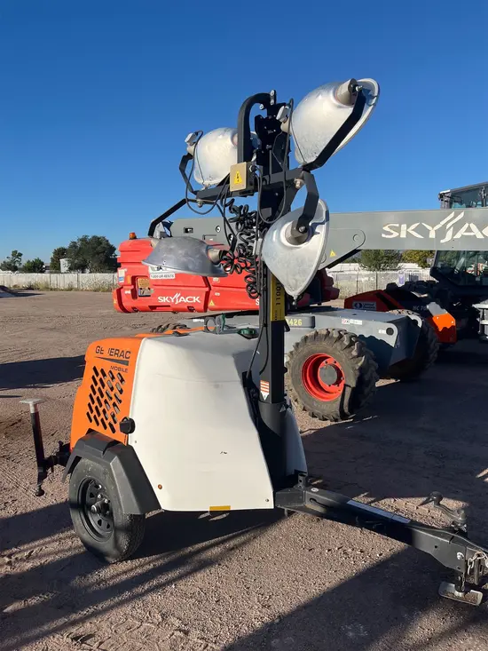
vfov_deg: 67.3
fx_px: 489
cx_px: 244
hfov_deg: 53.1
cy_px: 326
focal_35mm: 26
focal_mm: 5.1
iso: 50
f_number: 1.6
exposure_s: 1/4149
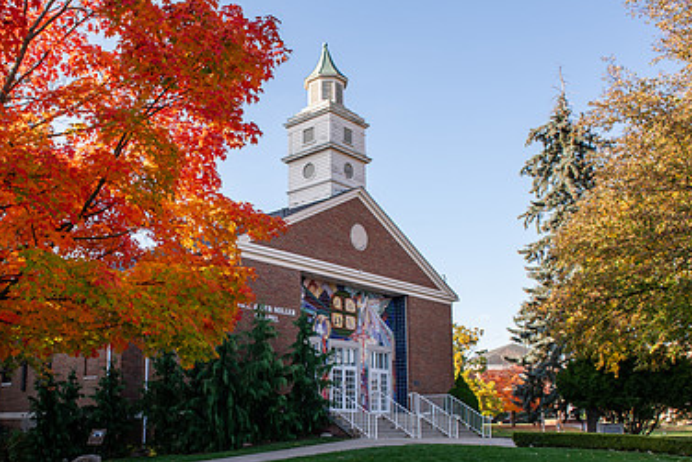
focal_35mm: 37
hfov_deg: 51.1
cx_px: 245
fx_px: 711
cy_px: 305
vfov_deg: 35.6
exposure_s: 1/320
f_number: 5
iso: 250
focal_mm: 24
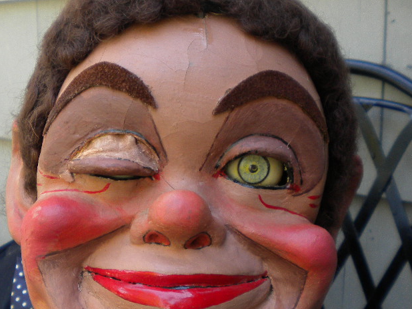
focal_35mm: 58
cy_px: 198
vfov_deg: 25.1
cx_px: 115
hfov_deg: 32.8
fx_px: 690
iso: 151
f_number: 3.1
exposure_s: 1/65.4
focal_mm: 6.3
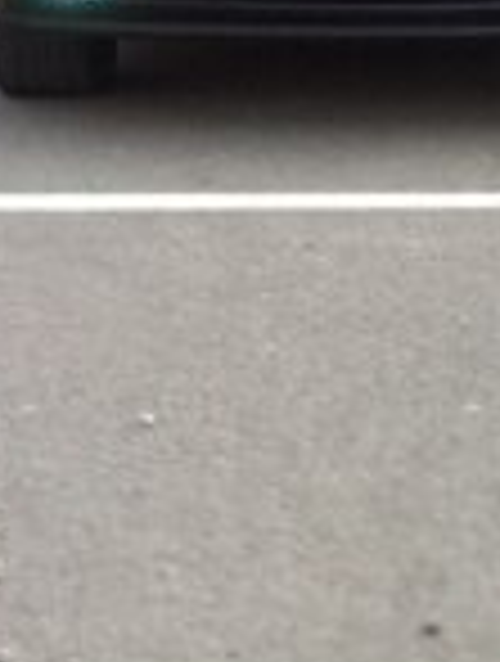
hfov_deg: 8.5
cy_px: -315
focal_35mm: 175
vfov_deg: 10.9
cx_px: 342
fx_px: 3356
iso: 250
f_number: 2.6
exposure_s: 1/50
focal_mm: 5.99
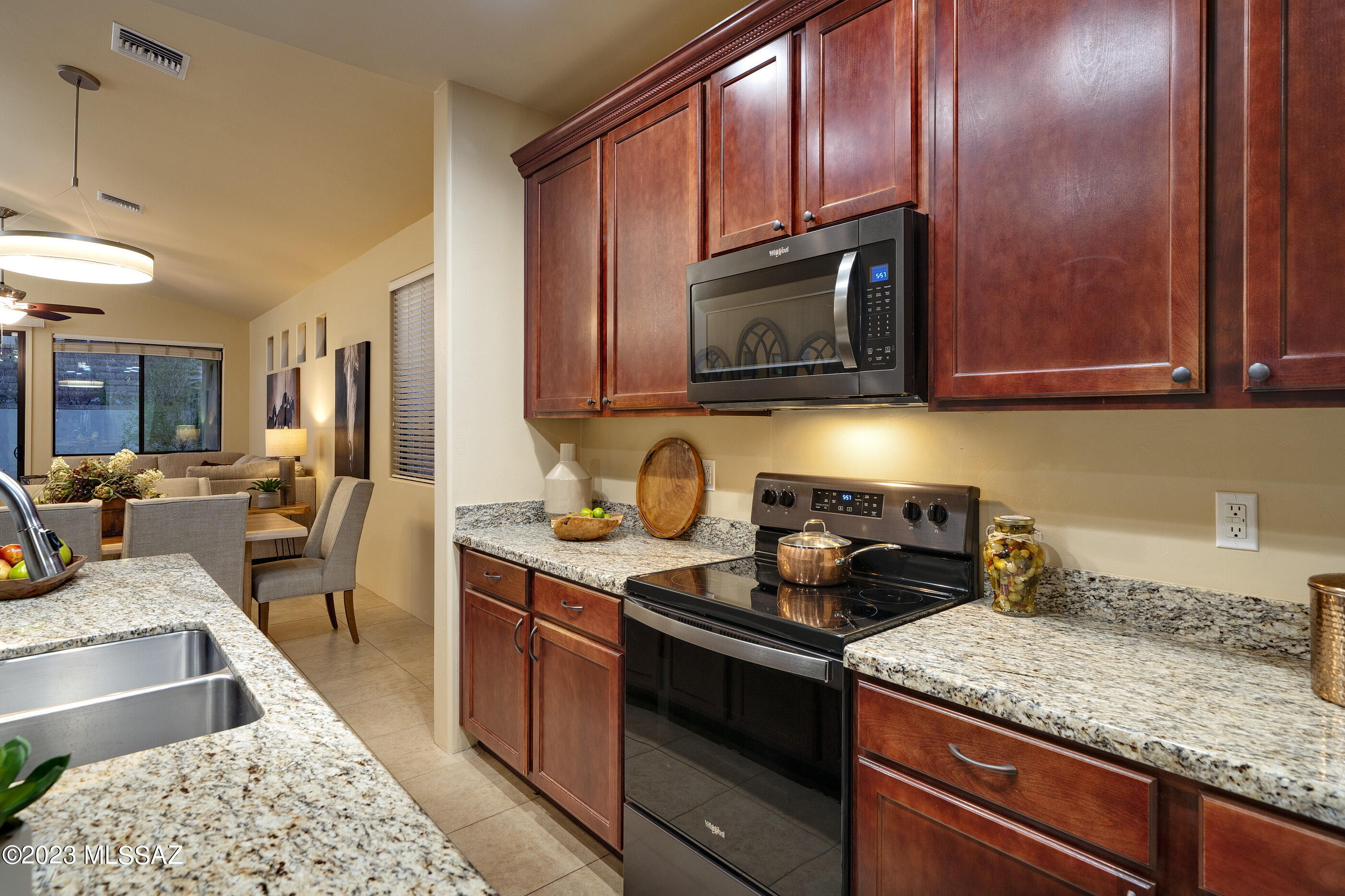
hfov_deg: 93.3
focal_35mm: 17
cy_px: 448
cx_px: 672
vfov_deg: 70.4
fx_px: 635
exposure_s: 1/2
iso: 200
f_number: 8
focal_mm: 17
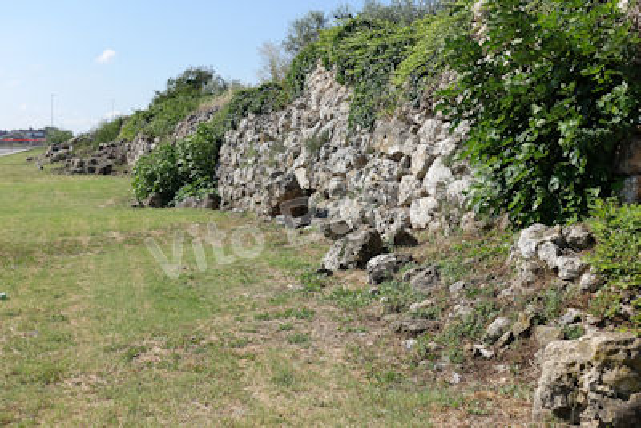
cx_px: 320
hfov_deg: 38.9
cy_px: 214
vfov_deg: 26.5
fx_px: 908
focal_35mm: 51
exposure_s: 1/500
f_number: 5.6
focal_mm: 18.7
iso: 125
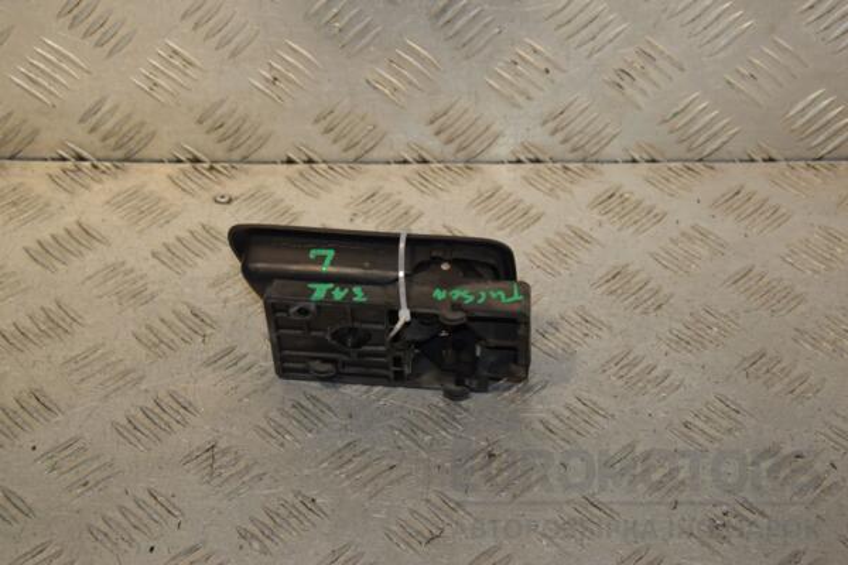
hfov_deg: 26.0
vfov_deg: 17.5
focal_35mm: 78
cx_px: 424
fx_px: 1837
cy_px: 282
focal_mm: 52
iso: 800
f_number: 8
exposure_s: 1/200
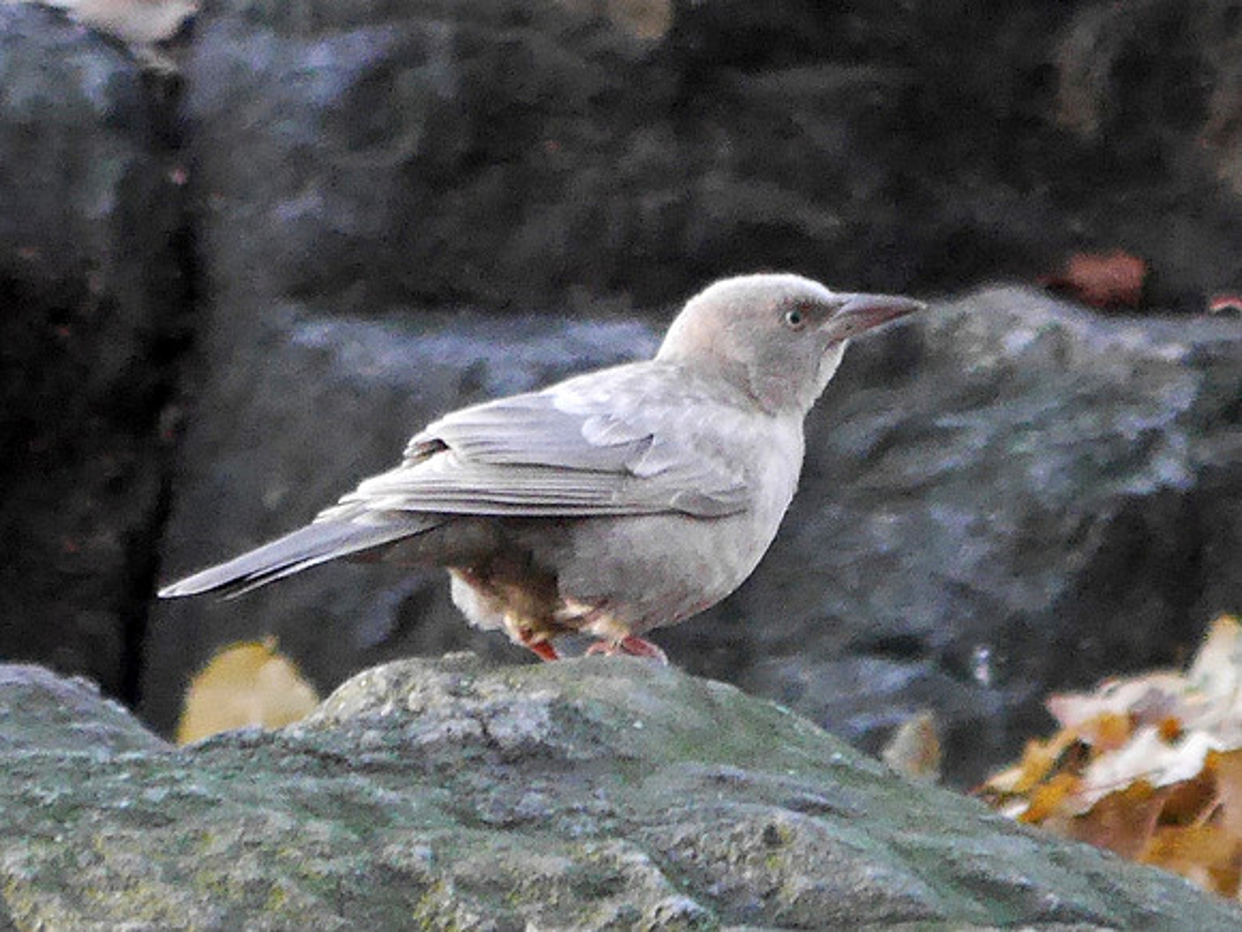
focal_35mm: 600
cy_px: 466
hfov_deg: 3.3
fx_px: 21528
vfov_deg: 2.5
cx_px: 621
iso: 3200
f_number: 5.6
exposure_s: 1/250
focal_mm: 300
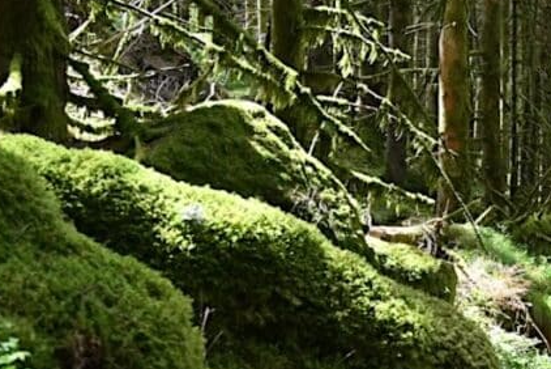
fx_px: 1244
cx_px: 547
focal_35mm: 81
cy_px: 208
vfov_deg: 16.8
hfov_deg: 23.9
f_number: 4
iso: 250
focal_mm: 33.5
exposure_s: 1/250
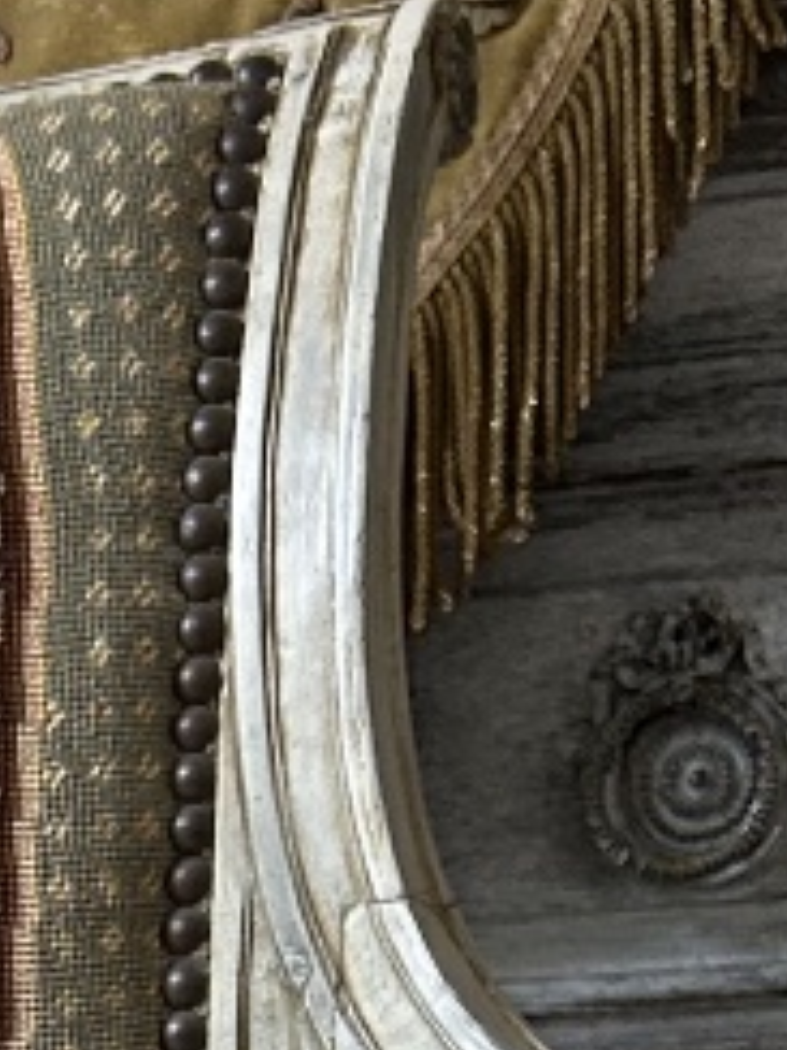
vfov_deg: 12.7
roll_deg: +4.2
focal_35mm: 128
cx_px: -374
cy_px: 2337
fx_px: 3880
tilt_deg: -18.5
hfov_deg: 11.2
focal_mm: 5.7
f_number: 1.5
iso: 125
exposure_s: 1/79
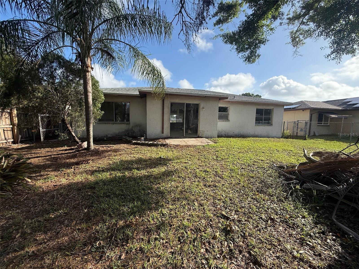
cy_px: 134
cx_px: 180
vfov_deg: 85.7
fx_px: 145
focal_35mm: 14
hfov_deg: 102.1
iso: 64
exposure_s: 1/1050
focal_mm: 2.22
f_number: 2.2
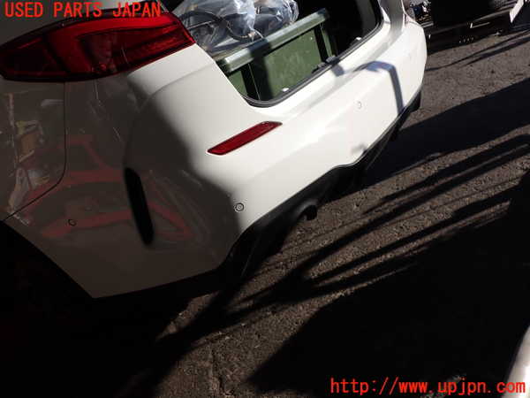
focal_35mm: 30
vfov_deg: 46.8
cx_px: 265
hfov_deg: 60.0
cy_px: 199
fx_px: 459
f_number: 3.2
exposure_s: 1/1000
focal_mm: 5.4
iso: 100
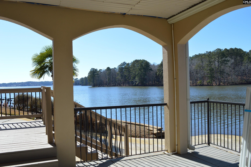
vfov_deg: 39.9
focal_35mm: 33
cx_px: 126
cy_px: 84
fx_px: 230
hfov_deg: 57.3
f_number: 8
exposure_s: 1/250
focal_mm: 22
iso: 100
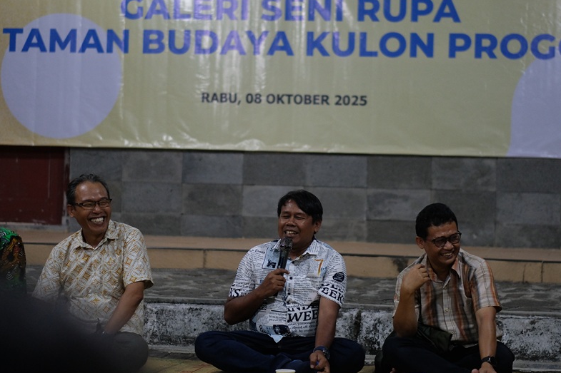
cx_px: 276
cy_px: 152
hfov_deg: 19.1
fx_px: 1667
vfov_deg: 12.8
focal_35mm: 107
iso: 1250
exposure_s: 1/250
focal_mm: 56
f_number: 1.2
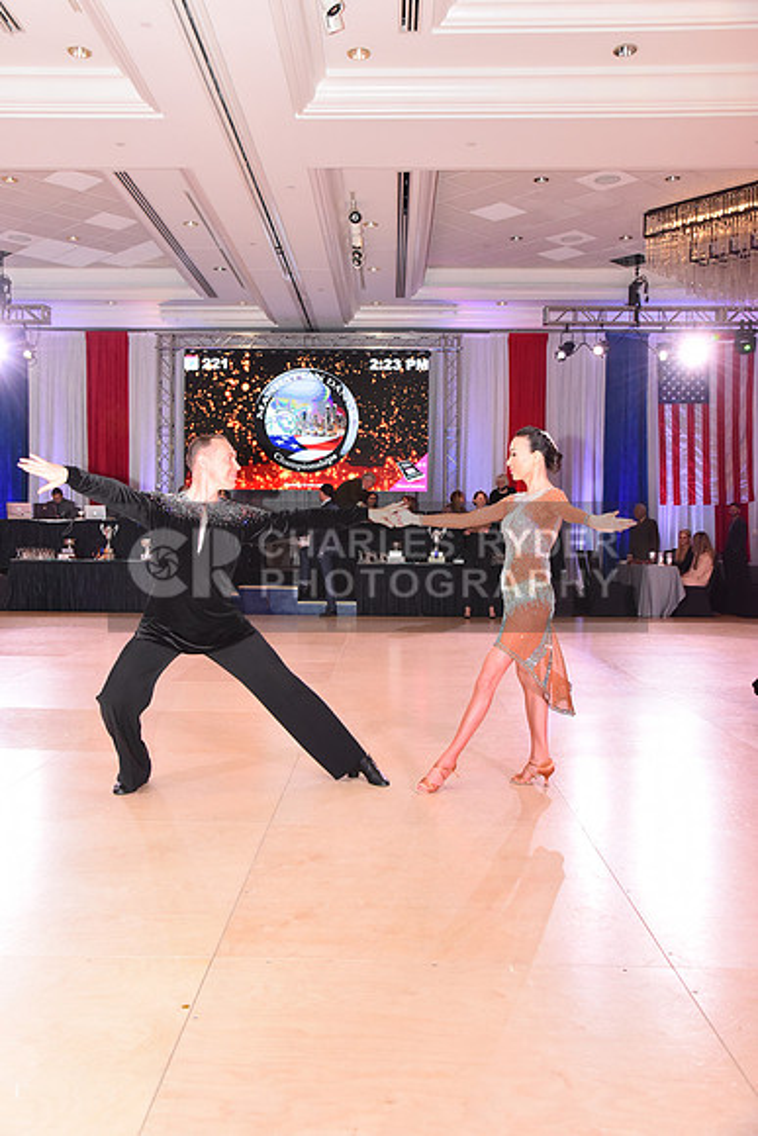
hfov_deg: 42.3
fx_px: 978
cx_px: 379
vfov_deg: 60.3
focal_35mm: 31
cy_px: 568
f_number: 7.1
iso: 2500
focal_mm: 31
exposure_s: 1/250
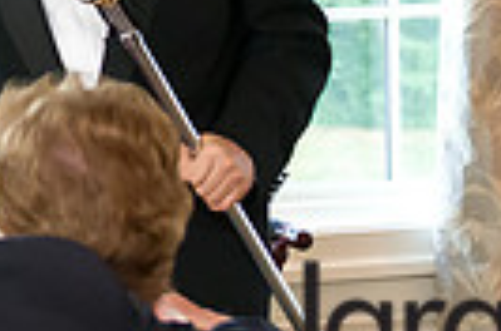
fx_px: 3457
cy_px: -209
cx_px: -256
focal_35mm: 249
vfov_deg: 5.4
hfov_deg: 8.1
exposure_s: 1/125
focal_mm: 38
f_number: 3.2
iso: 1250
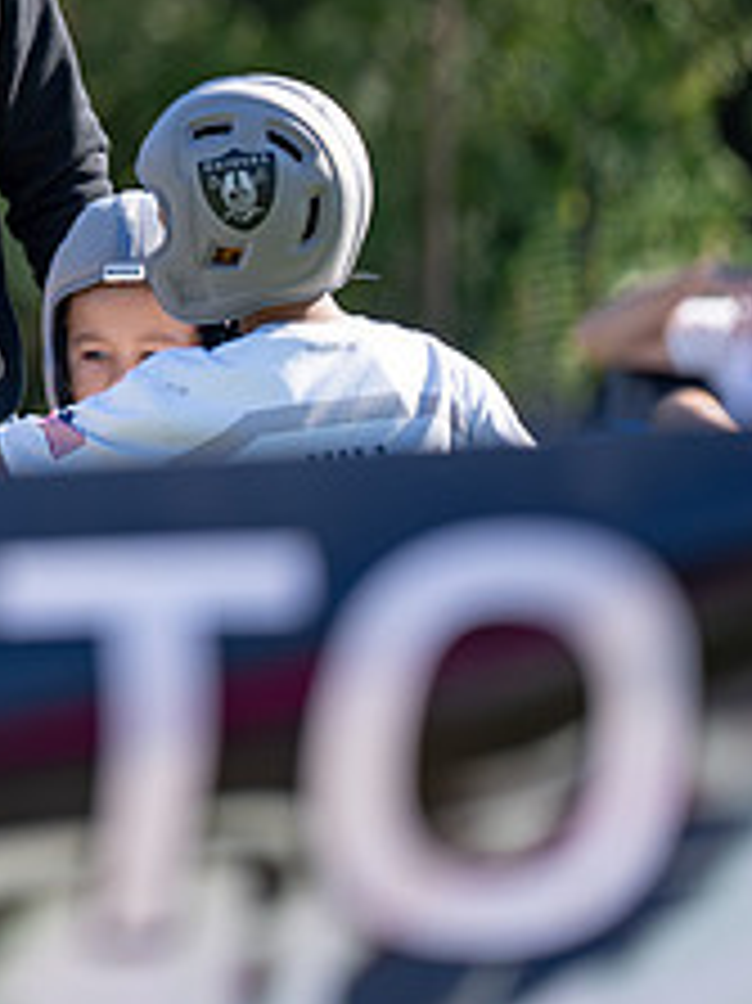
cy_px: 46
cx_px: -510
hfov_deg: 2.4
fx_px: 18092
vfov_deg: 3.2
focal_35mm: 624
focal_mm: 200
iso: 250
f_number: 2.8
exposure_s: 1/2000
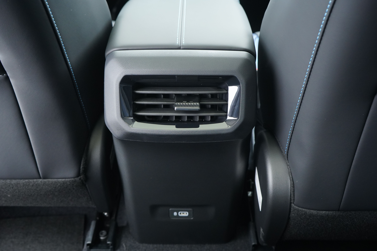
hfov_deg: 51.9
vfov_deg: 35.9
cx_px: 188
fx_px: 387
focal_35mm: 37
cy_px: 126
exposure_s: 1/8
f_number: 5.6
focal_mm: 37
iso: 2500
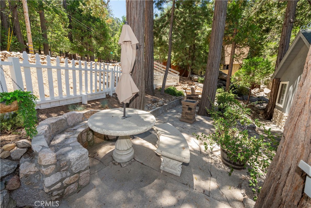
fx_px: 121
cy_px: 104
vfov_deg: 81.2
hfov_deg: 104.2
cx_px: 156
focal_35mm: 14
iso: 160
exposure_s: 1/60
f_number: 8
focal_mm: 14
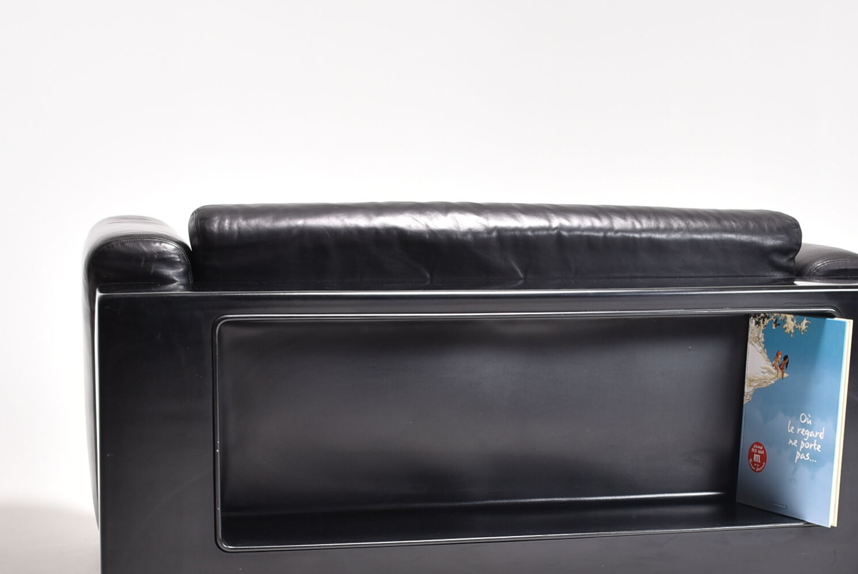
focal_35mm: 72
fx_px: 1717
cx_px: 488
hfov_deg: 28.0
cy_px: 428
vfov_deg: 18.8
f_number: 4.5
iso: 100
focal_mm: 24
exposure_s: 1/200
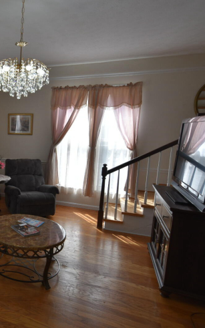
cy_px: 162
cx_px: -21
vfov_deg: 66.5
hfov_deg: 37.3
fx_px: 250
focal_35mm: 28
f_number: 5.6
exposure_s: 1/125
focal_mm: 18
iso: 400
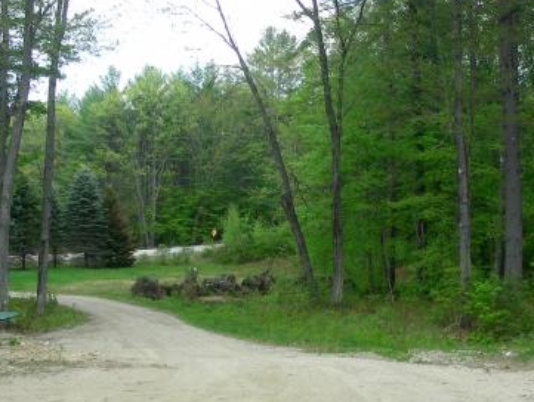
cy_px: 282
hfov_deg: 31.5
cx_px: 336
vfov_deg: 23.9
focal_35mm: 61
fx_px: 943
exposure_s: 1/108
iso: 50
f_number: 4
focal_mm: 6.3
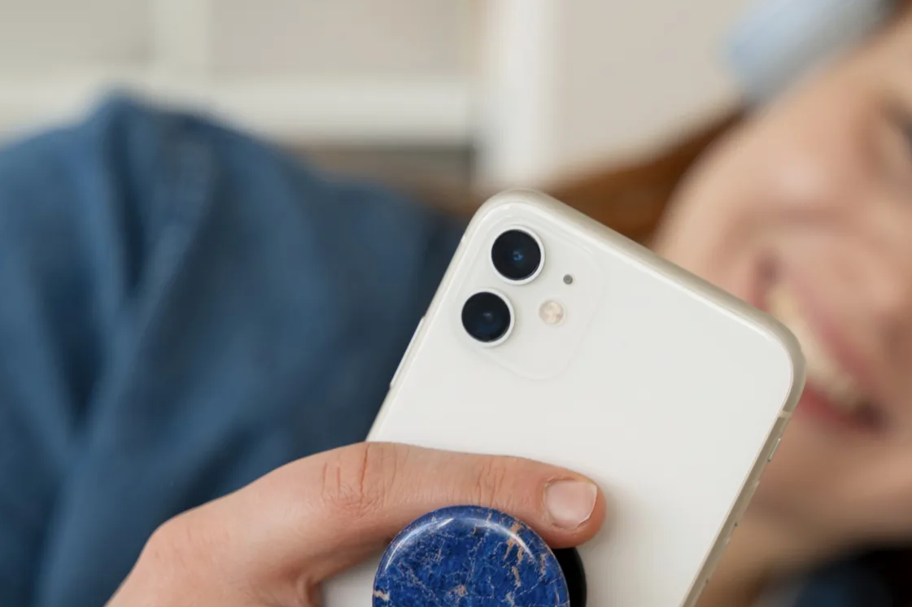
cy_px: 403
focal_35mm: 137
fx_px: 3468
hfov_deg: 14.9
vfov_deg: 10.0
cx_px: 677
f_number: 3.2
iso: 400
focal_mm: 60
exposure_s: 1/250
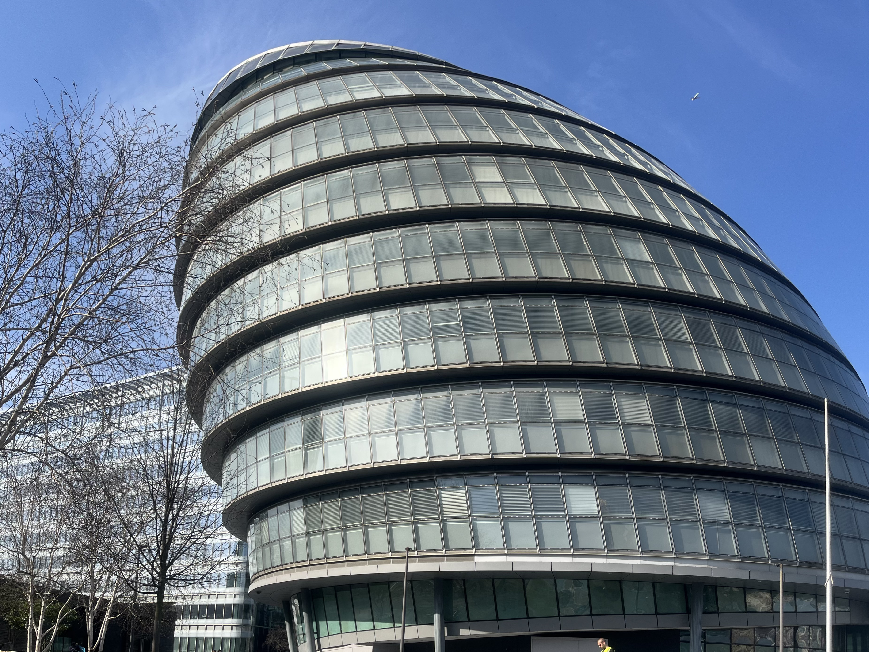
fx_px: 653
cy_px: 326
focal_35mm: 26
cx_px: 434
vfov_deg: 53.1
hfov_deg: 67.3
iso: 50
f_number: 1.6
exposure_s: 1/3135
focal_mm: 5.1
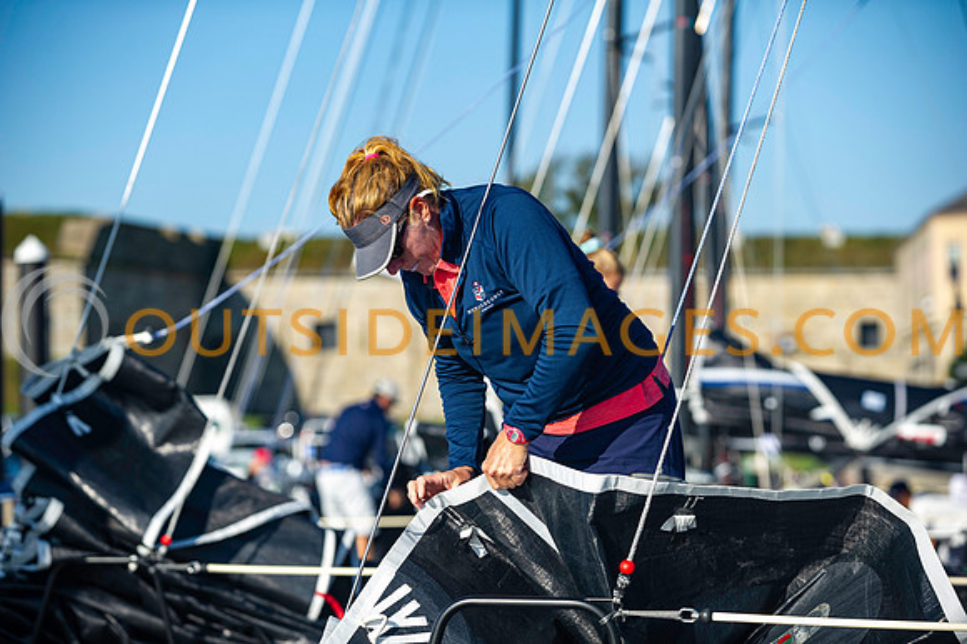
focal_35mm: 130
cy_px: 322
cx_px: 484
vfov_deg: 10.5
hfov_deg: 15.8
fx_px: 3490
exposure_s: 1/1250
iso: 160
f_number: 4
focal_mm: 130
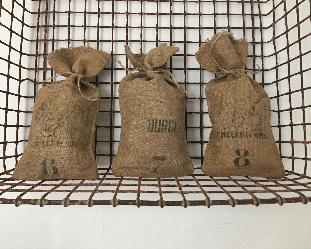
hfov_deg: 57.2
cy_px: 127
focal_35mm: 31
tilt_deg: +7.6
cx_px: 157
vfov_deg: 47.1
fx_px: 285
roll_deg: +1.2
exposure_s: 1/33
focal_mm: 4.15
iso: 250
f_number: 2.2
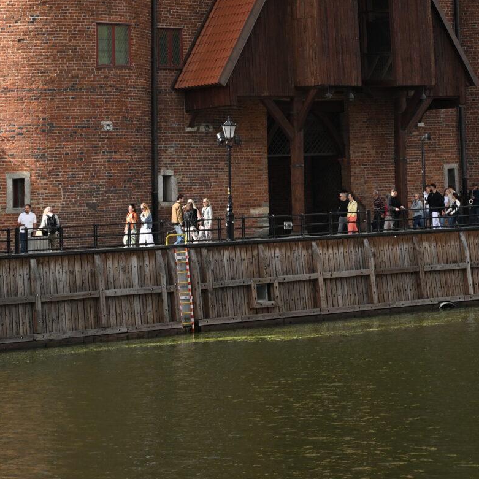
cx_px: 404
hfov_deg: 13.2
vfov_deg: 12.7
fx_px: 2051
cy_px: -237
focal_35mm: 131
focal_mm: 47
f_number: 4
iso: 400
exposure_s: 1/2500
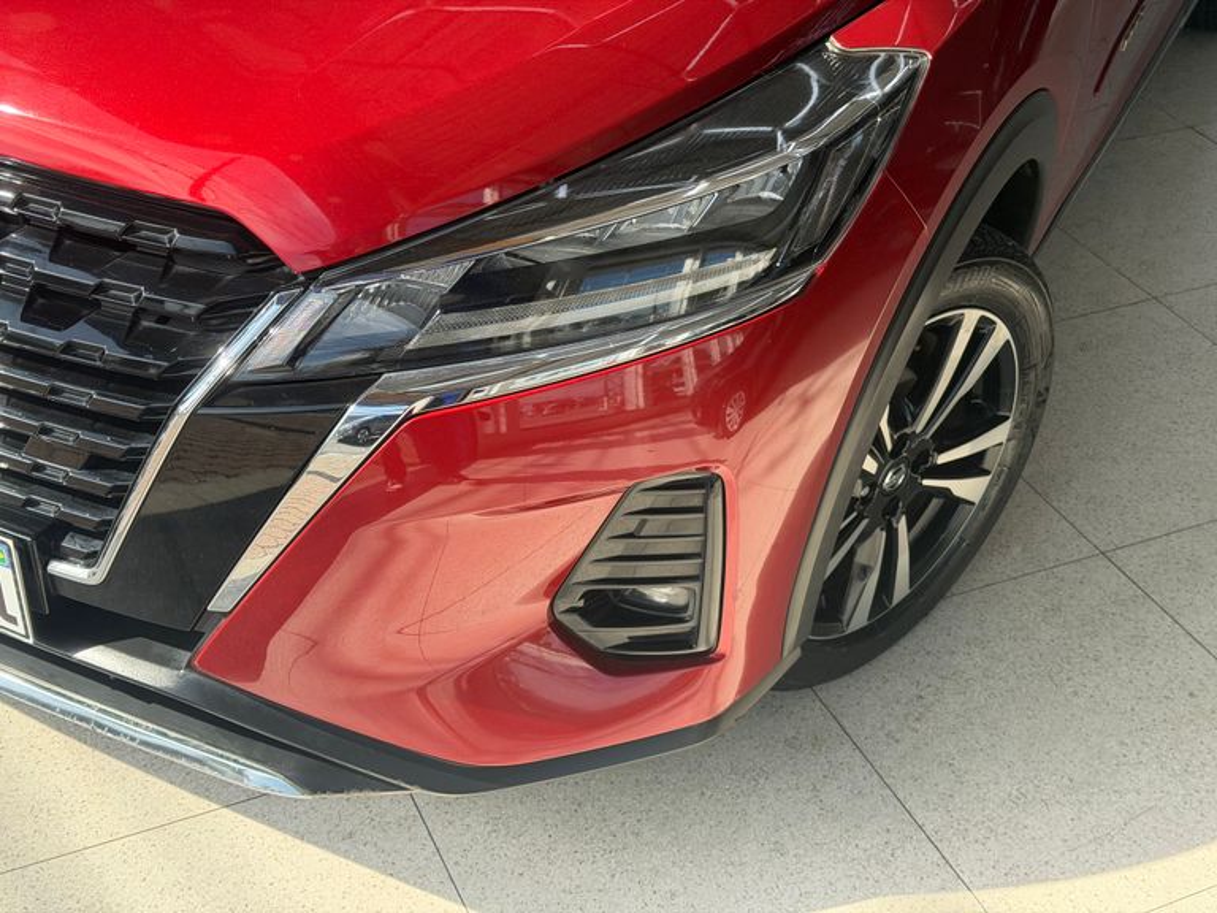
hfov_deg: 39.7
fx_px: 1688
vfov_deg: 30.3
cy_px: 456
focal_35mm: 48
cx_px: 608
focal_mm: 6.76
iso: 100
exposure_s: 1/1484
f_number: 1.78
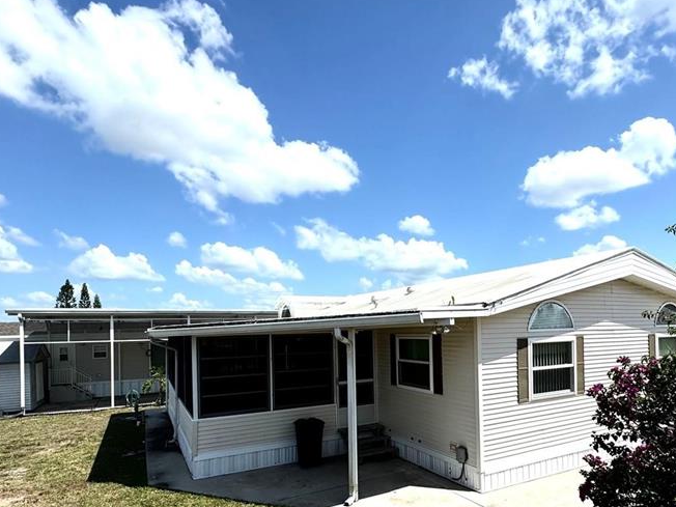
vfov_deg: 60.1
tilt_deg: -0.9
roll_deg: +0.8
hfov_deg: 76.1
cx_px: 374
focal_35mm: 22
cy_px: 325
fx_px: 430
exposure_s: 1/3906
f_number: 2.2
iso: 50
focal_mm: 2.22
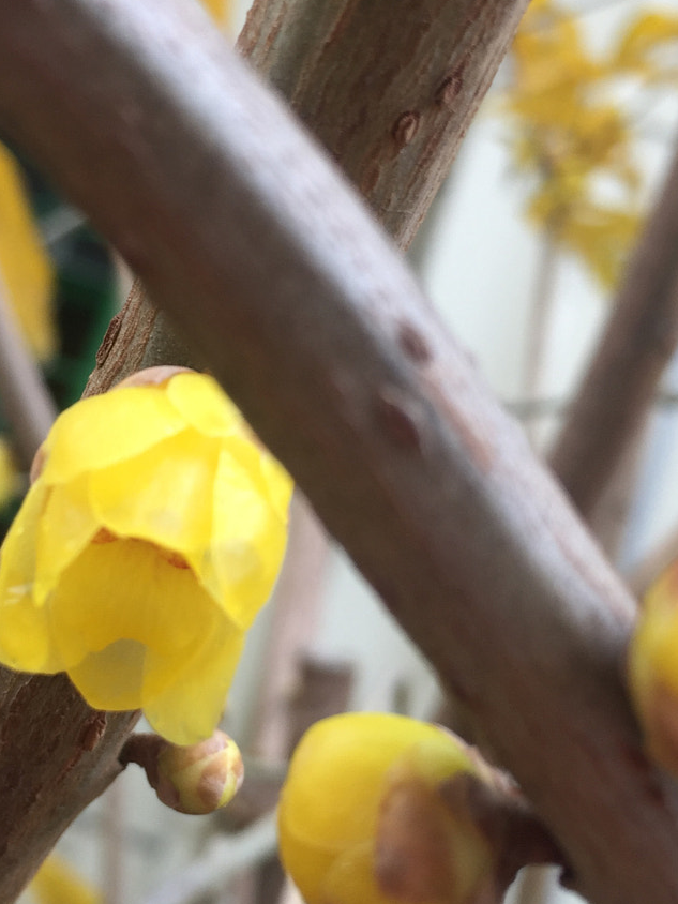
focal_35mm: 55
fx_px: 1436
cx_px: 226
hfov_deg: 26.4
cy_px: 421
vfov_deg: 34.9
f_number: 2.2
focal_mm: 4.15
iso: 32
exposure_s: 1/126
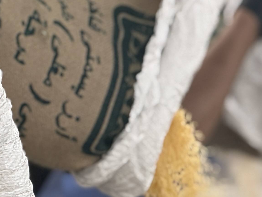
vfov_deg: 3.5
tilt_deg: -6.2
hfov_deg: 4.7
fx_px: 3171
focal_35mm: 419
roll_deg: -1.7
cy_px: 277
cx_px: 244
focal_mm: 15.66
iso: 64
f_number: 2.8
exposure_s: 1/187
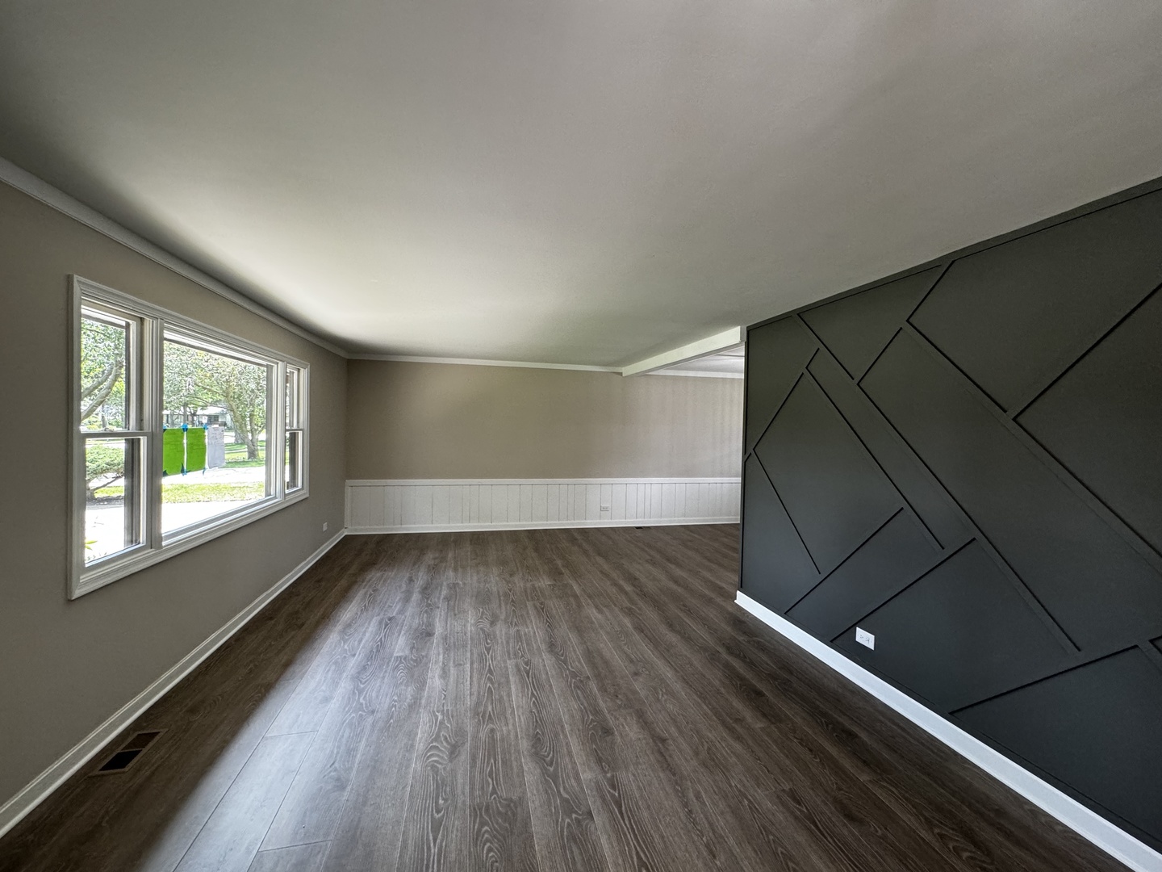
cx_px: 581
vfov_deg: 85.7
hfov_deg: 102.1
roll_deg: -1.4
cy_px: 436
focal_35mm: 14
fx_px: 470
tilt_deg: -1.9
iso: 250
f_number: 2.2
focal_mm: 2.22
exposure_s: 1/120
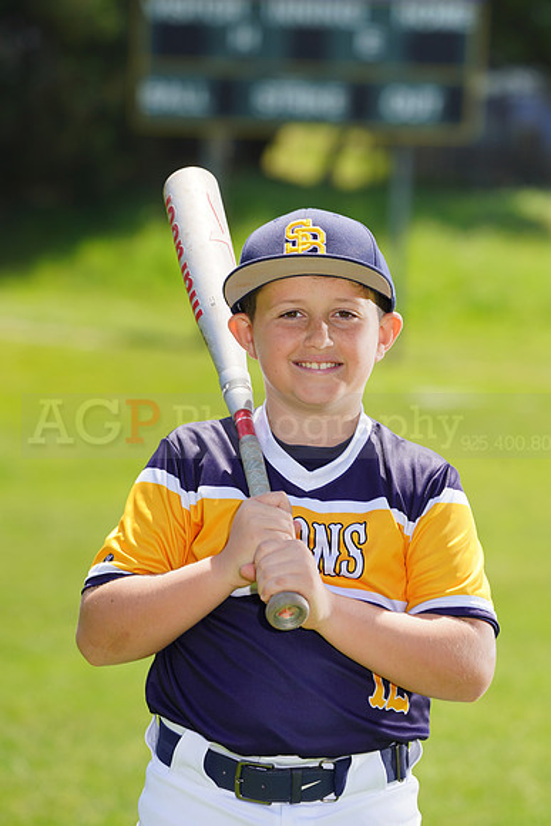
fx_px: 5185
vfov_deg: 9.1
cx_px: 276
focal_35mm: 226
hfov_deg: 6.1
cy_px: 413
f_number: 7.1
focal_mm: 226
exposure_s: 1/250
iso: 100
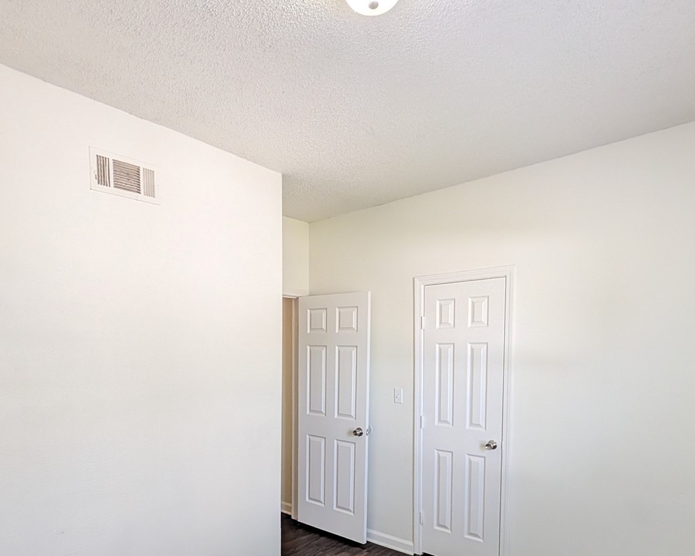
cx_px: 329
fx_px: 453
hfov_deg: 75.0
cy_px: 382
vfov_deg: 61.2
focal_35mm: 22
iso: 183
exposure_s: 1/90
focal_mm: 2.02
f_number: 1.7
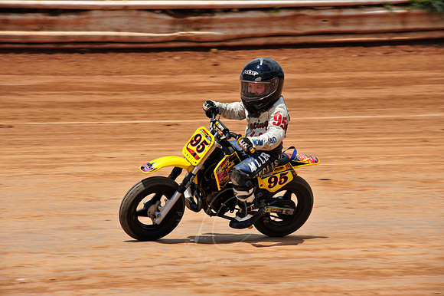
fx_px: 2465
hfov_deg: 10.3
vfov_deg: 6.9
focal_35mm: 200
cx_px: 222
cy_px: 148
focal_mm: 200
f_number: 11
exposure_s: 1/400
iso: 200
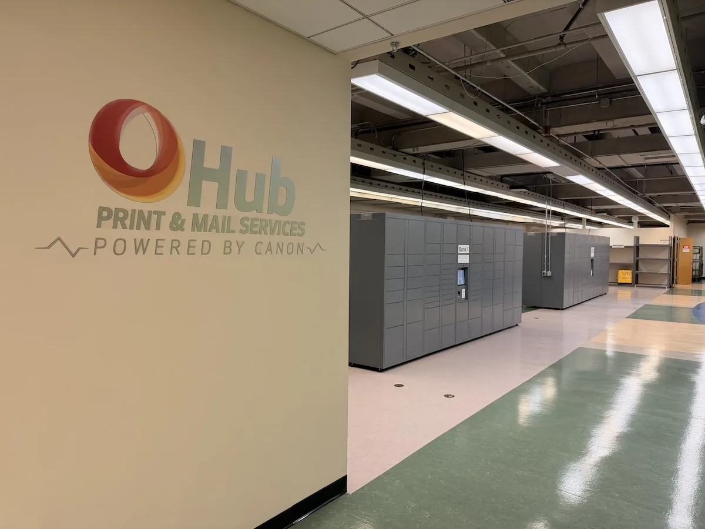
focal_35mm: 24
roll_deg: -1.1
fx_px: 489
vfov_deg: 56.8
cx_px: 352
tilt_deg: -2.3
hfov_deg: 71.6
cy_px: 264
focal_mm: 6.76
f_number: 1.78
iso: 200
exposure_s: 1/121
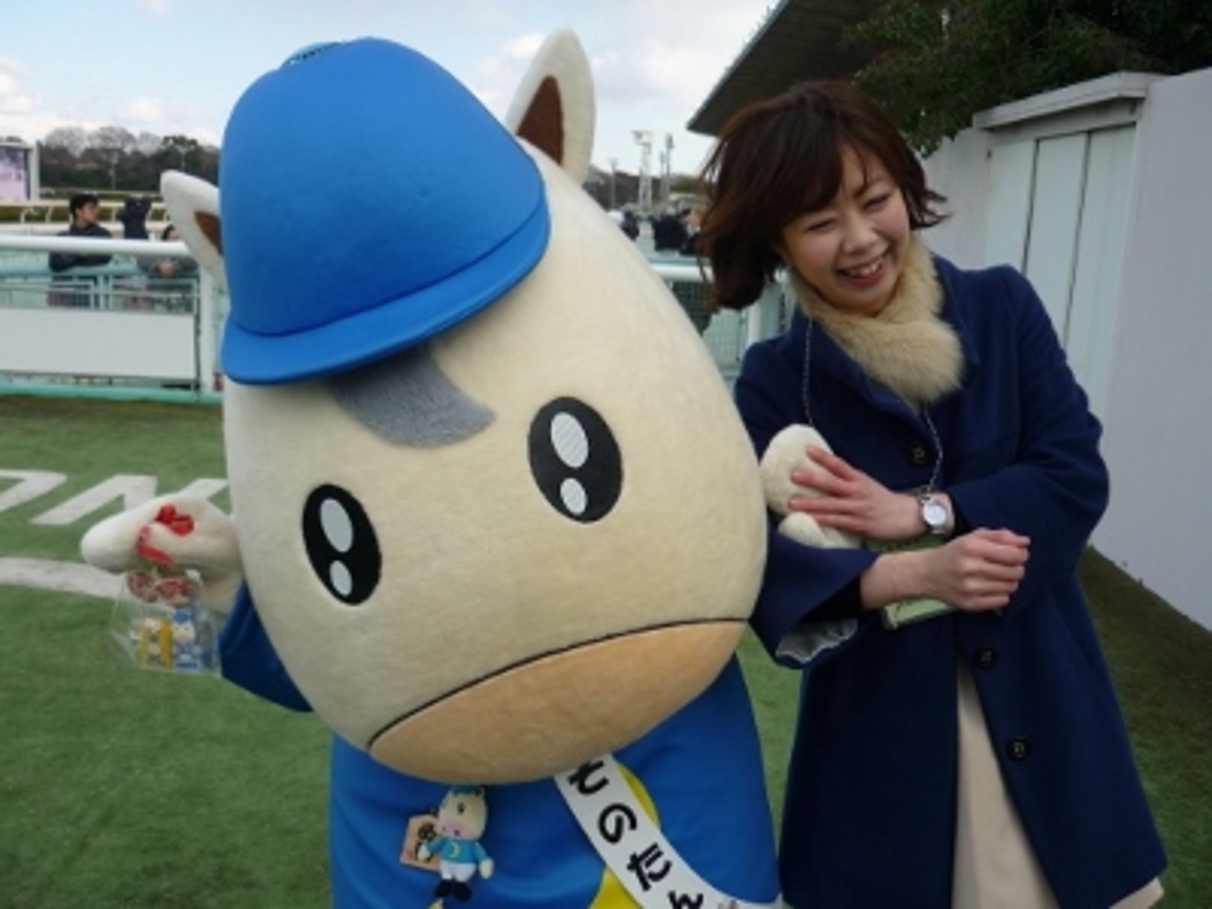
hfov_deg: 55.4
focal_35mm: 33
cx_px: 606
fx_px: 1155
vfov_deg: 42.9
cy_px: 454
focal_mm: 5.5
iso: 80
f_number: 2.8
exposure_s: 1/500
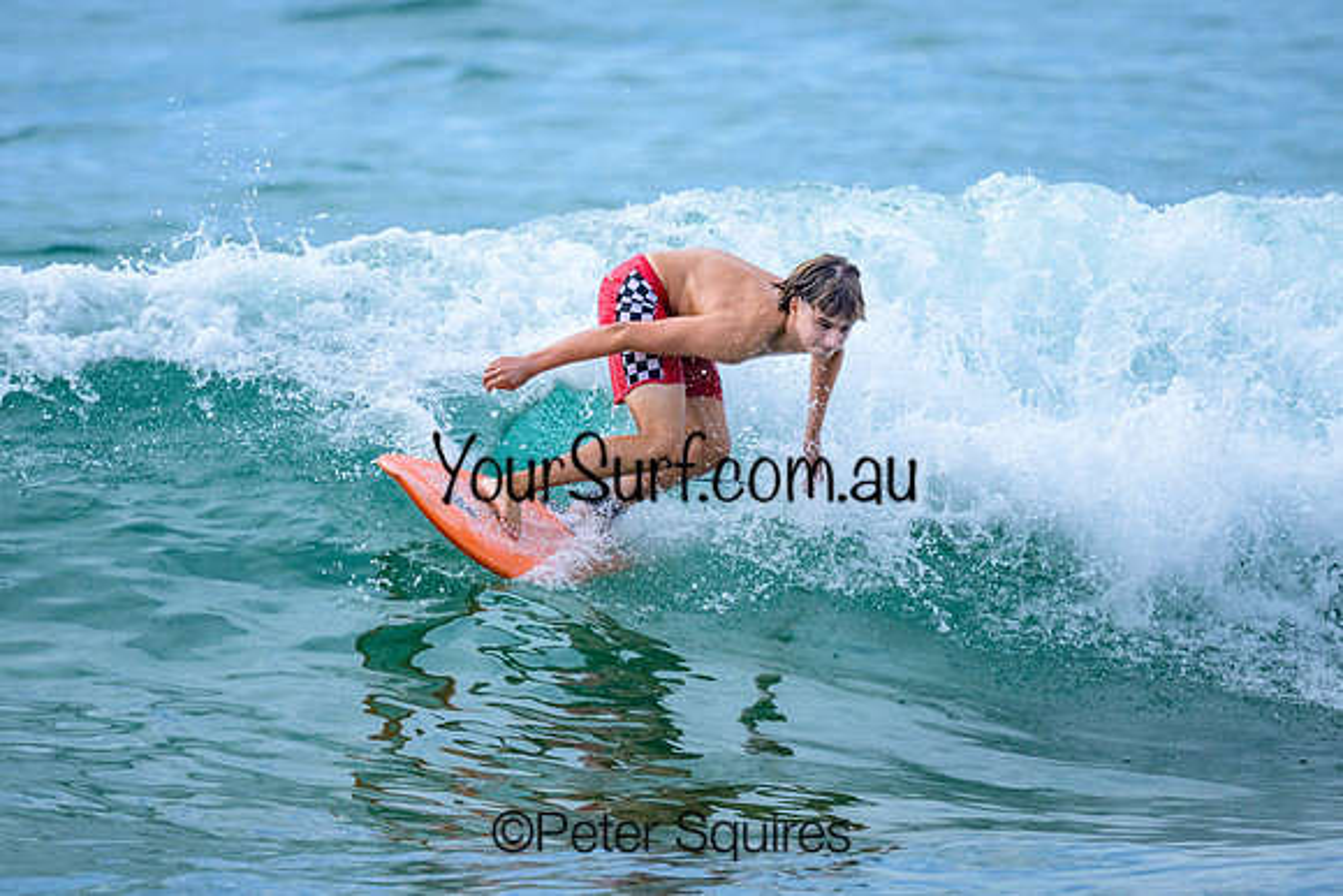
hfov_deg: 1.9
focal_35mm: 1073
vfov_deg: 1.3
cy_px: 295
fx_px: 40037
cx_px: 648
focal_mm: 800
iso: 450
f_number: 6.3
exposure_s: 1/3200
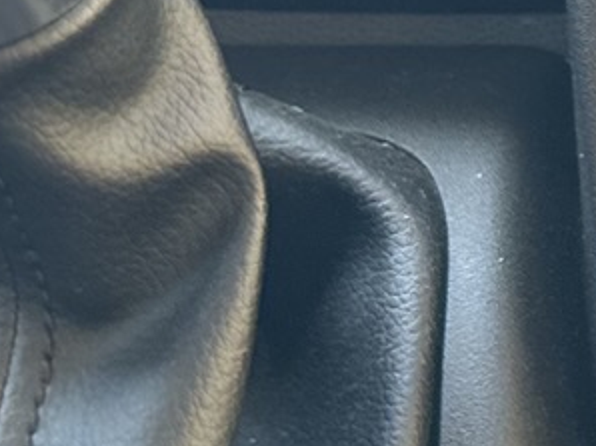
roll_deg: +6.1
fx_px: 2839
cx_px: 1442
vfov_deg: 8.9
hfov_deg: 10.3
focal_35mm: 165
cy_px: 8
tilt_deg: -23.6
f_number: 1.78
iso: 160
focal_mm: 6.86
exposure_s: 1/121
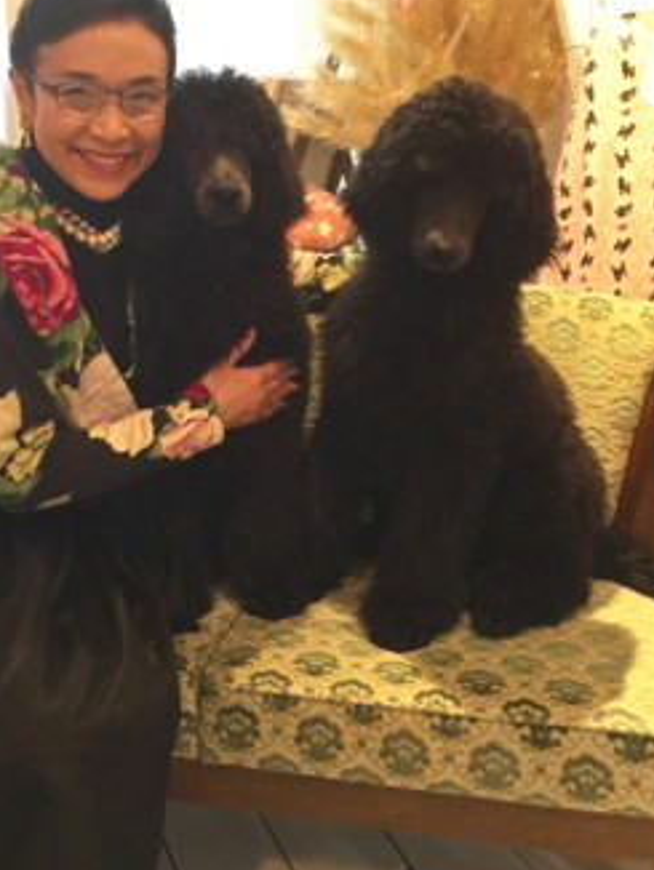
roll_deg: -0.8
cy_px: 323
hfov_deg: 35.9
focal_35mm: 40
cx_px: 275
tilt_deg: -10.1
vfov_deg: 46.3
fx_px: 1006
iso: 125
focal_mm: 4.15
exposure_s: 1/15
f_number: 2.2
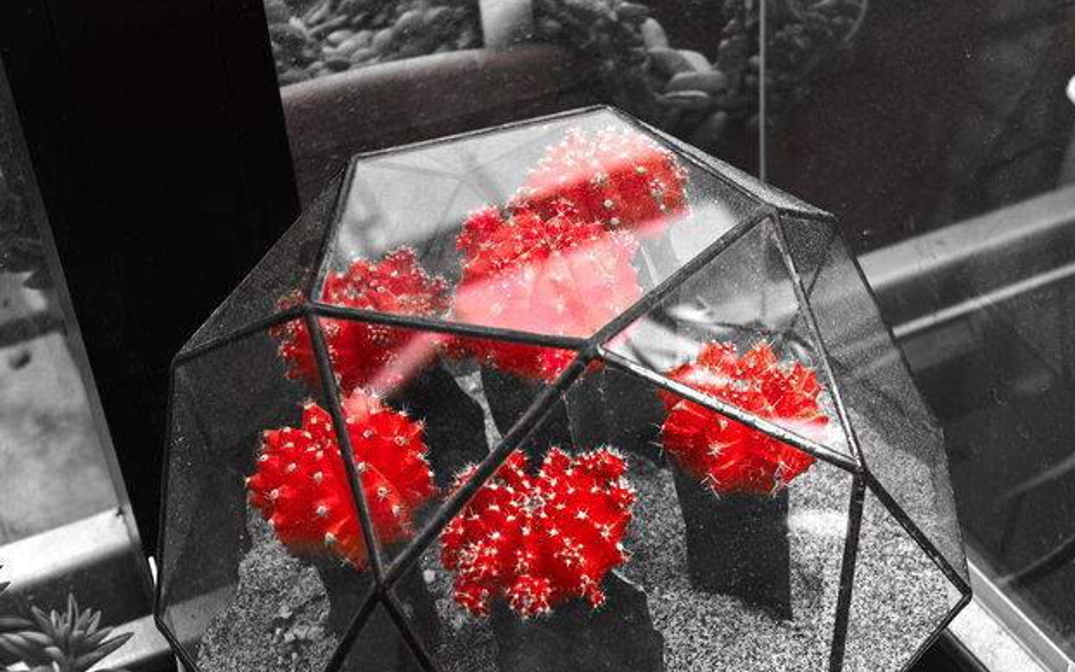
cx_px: 539
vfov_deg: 22.0
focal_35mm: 59
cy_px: 424
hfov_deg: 34.5
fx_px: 1729
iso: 100
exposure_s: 1/60
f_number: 5.6
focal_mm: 30
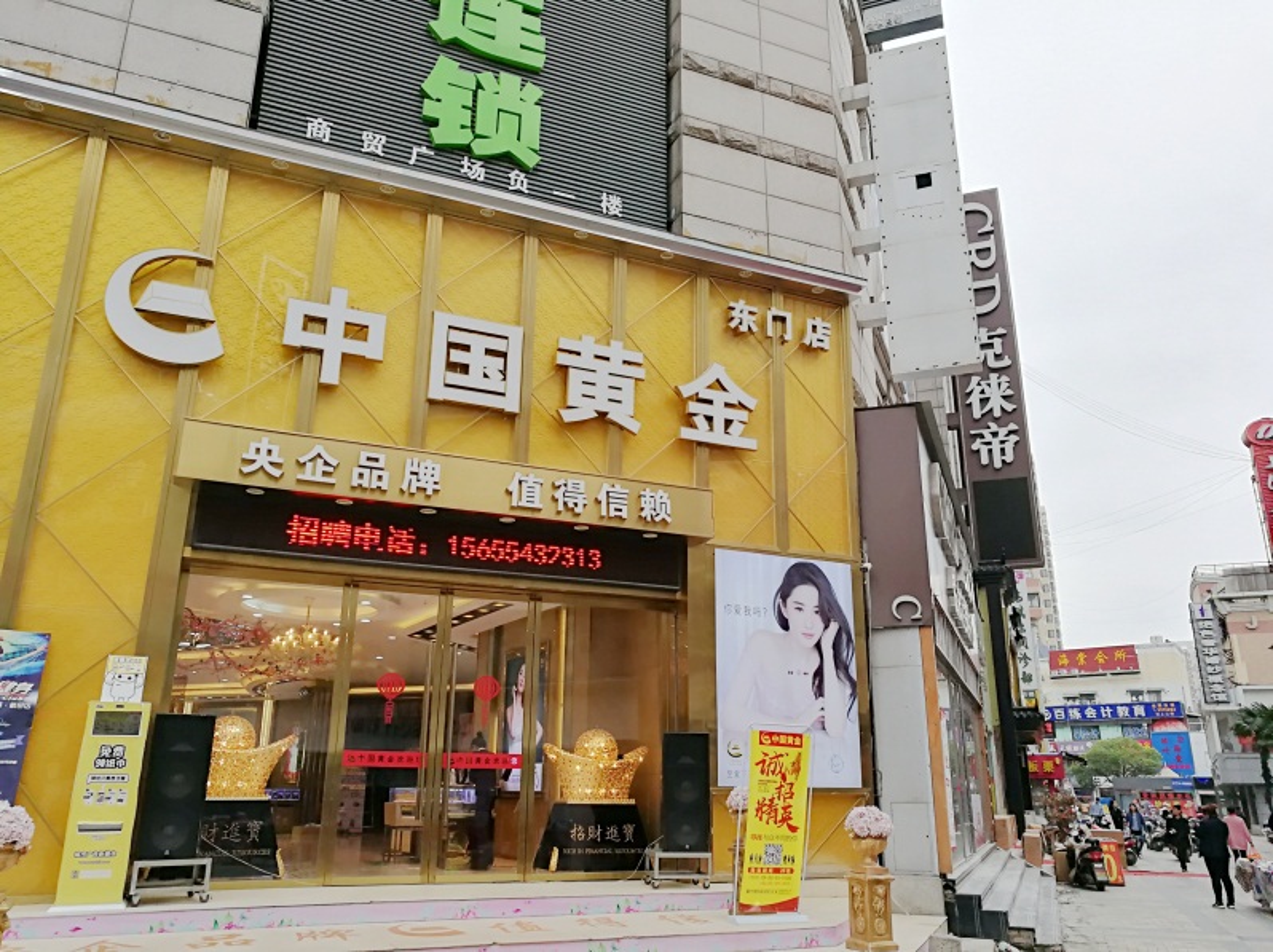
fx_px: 992
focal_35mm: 27
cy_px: 476
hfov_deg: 65.4
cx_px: 636
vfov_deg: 51.3
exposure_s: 1/900
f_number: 2.2
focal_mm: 3.84
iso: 160
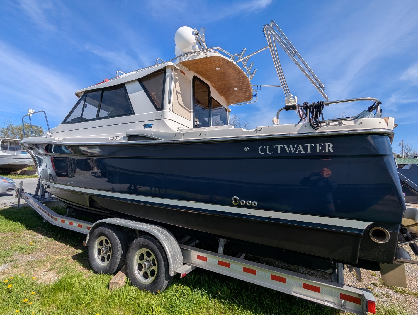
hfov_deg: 94.4
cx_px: 209
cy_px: 158
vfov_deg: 78.2
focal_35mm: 16
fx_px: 193
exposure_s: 1/2268
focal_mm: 2.35
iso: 49
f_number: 2.2
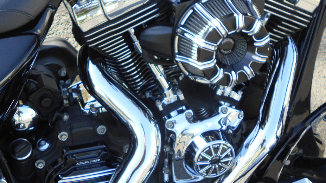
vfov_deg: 21.8
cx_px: 123
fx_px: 475
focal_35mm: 55
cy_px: 105
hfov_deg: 37.6
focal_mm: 6.7
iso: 140
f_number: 3.9
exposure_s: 1/250
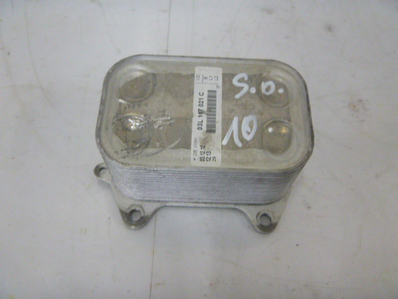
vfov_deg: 42.9
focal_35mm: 33
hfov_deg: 55.4
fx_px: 379
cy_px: 150
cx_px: 199
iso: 400
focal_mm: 5.9
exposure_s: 1/20
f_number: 4.3
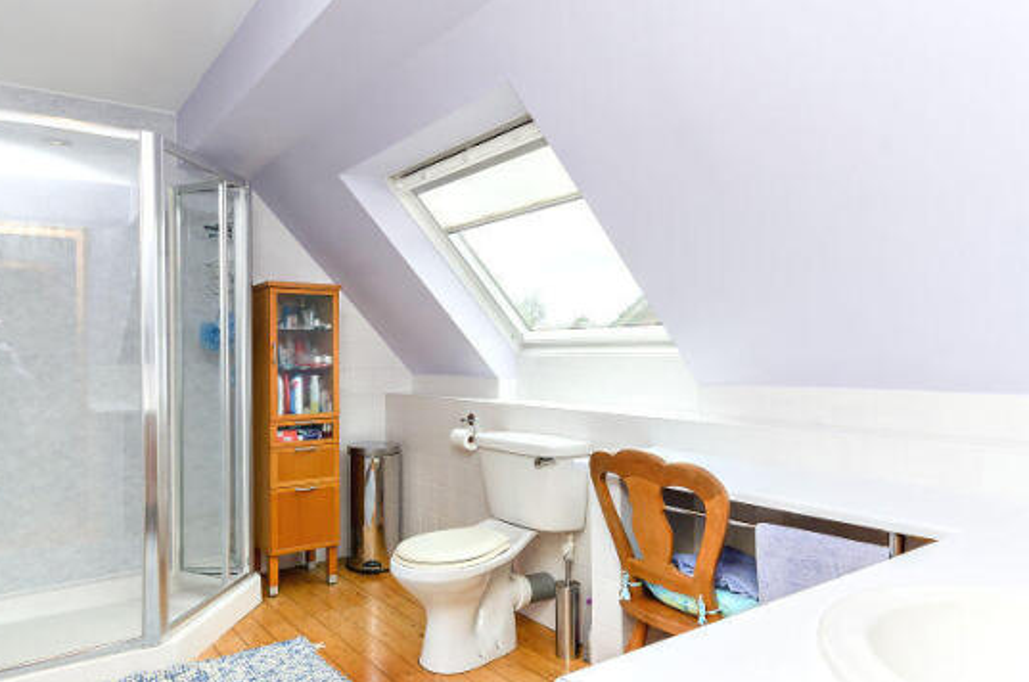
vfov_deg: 56.6
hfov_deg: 77.9
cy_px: 413
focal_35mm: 22
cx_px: 418
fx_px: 628
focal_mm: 12
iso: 250
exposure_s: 1/25
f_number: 8
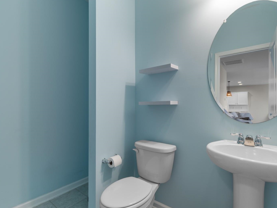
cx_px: 139
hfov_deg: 91.0
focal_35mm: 17
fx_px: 136
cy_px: 103
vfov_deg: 74.7
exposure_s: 1/8
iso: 100
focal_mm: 10
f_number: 4.5
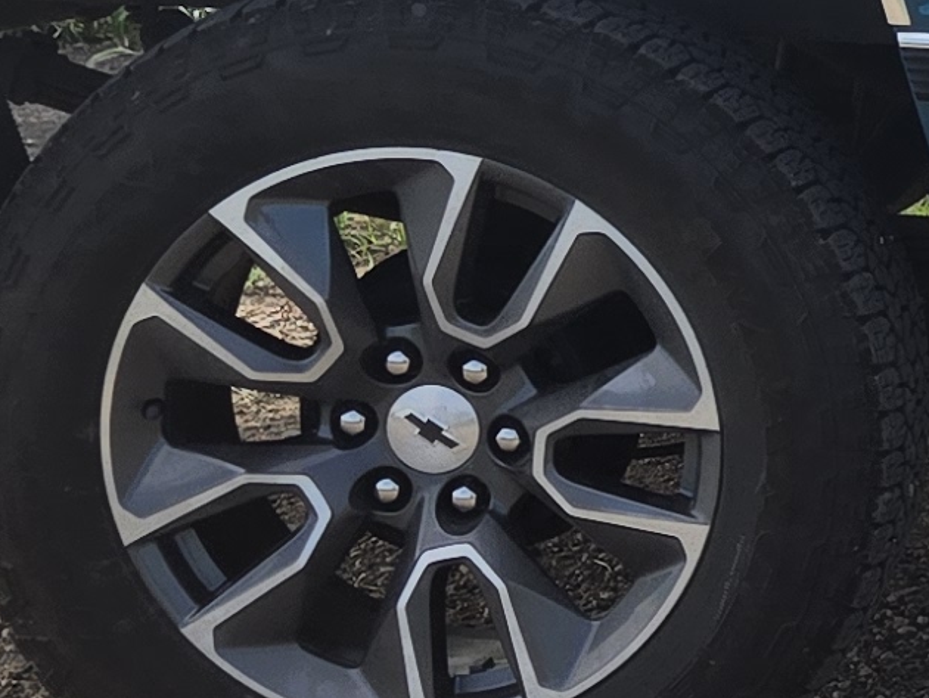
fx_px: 3920
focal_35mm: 146
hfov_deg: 11.9
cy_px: 15
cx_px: 1901
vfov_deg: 10.1
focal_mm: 5.4
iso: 25
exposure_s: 1/1328
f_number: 1.8
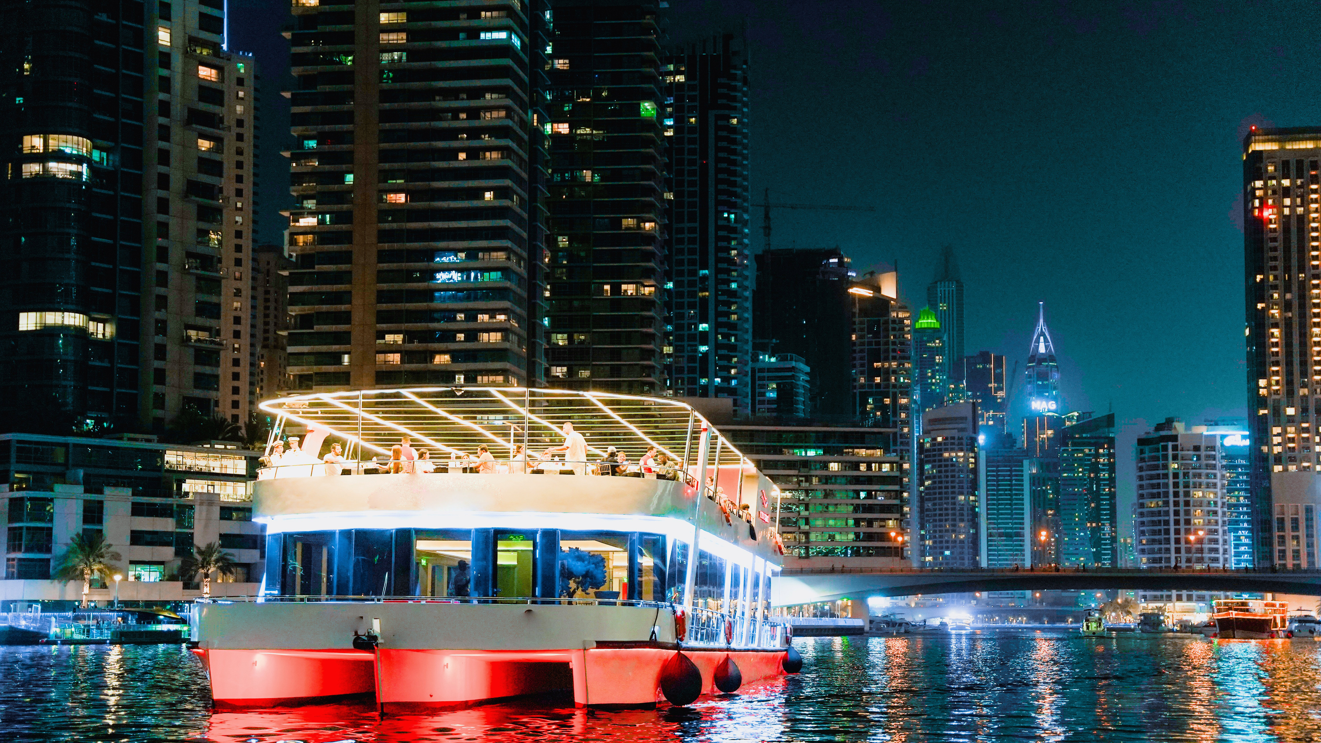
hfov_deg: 36.4
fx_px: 2008
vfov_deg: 21.0
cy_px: 426
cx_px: 656
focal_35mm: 57
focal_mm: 54.3
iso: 2000
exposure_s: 1/60
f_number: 2.8
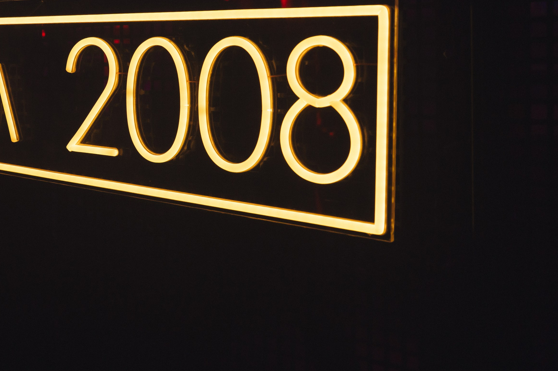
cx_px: 30
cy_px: 75
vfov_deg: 23.8
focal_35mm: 56
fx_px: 867
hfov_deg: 33.3
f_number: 6.3
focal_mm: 28
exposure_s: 1/200
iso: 1250
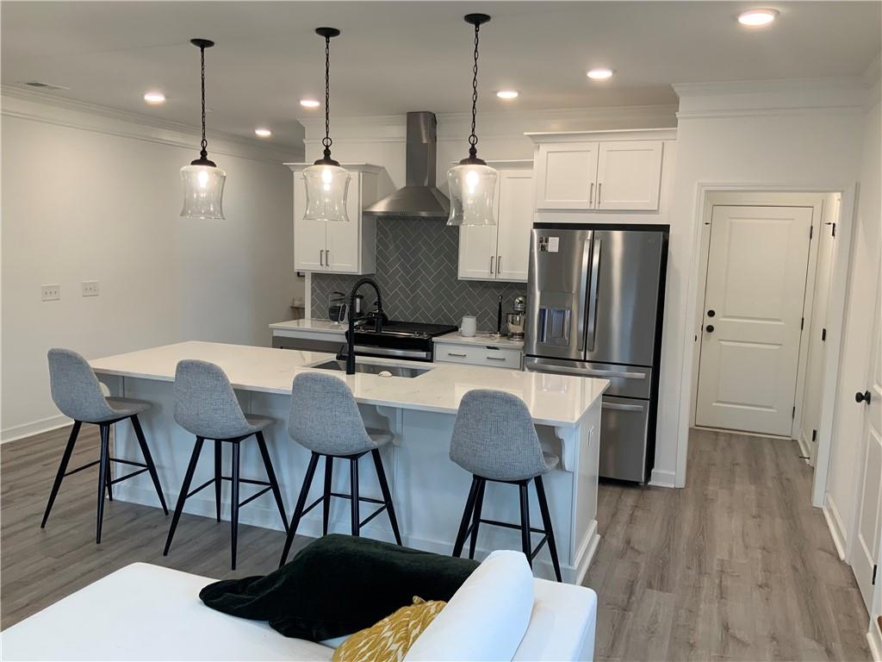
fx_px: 739
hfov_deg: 61.7
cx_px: 441
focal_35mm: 29
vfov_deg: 48.2
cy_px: 331
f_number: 1.8
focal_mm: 3
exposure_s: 1/60
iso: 40
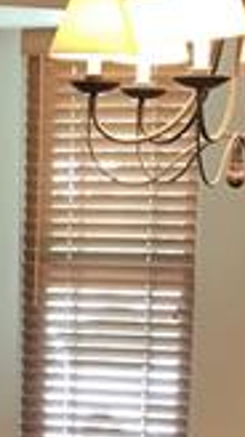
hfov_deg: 9.7
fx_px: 1423
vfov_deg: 16.6
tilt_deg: -14.1
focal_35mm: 123
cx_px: -29
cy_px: 542
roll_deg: -0.7
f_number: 2.2
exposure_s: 1/30
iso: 80
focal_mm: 4.15
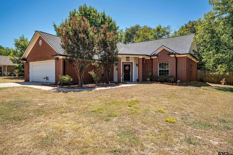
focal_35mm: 22
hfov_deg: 78.6
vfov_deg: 57.2
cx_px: 116
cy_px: 78
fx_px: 142
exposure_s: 1/800
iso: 800
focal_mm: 22
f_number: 8
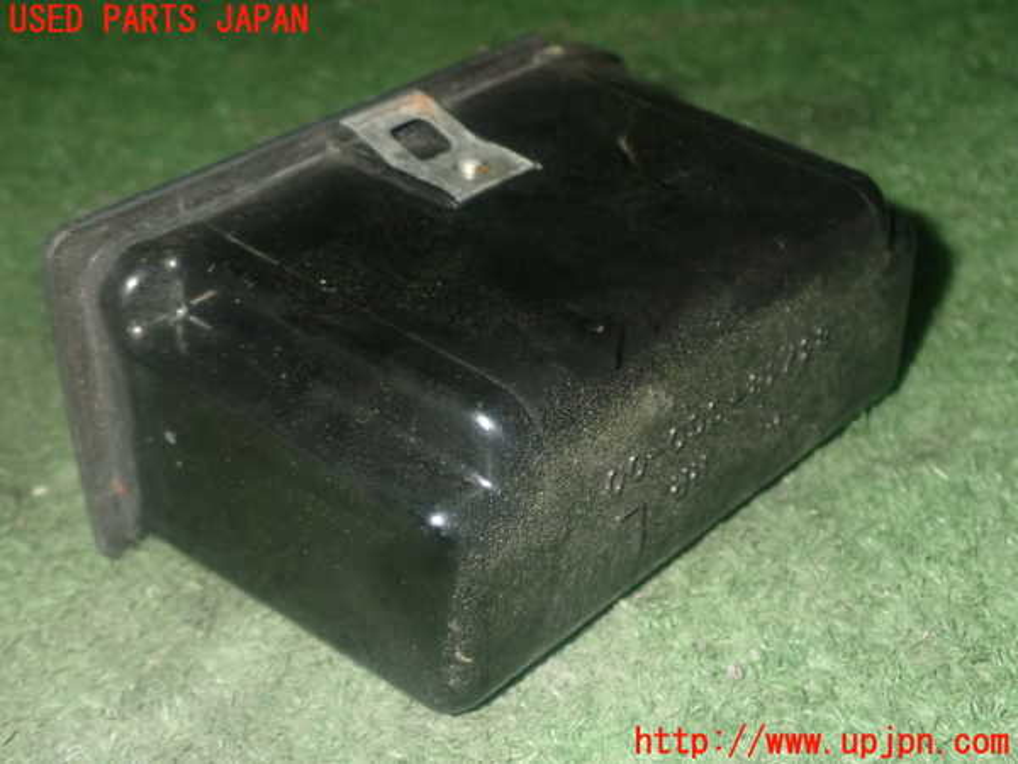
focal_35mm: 54
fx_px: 1588
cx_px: 509
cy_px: 382
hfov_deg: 35.5
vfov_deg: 27.0
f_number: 10
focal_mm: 9.65
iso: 800
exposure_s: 1/50
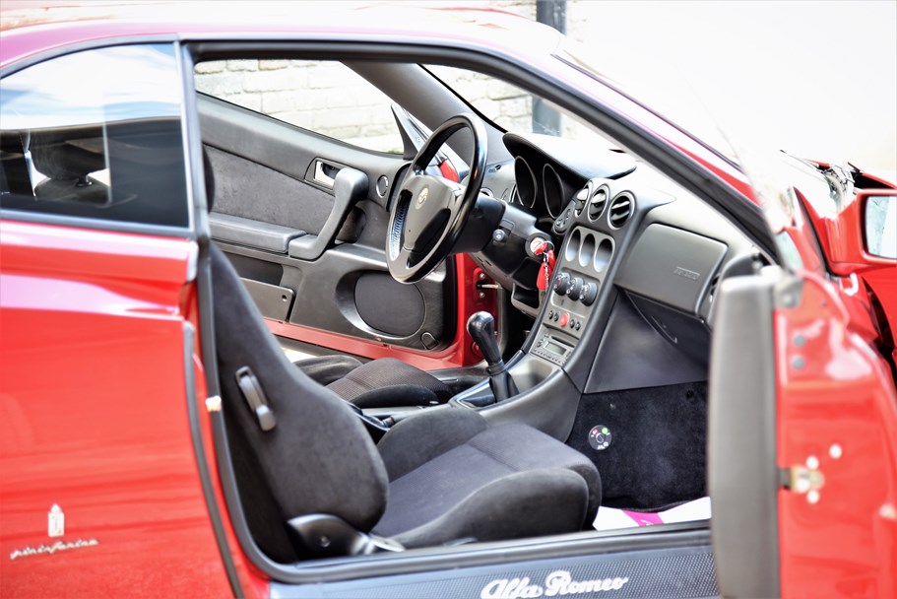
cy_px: 300
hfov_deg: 20.8
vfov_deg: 14.0
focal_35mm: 98
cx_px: 448
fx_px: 2442
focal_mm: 98
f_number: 4
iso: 720
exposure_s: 1/60
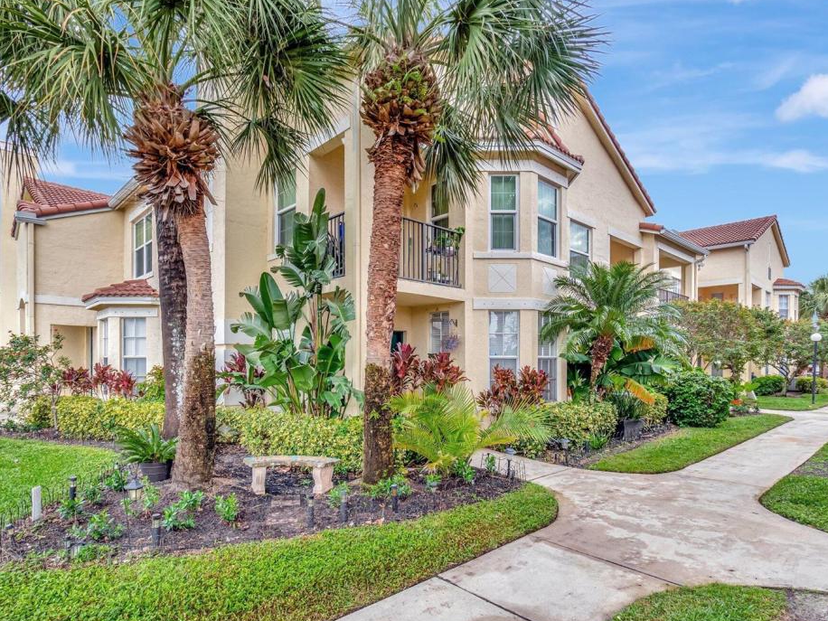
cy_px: 305
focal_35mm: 17
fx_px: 407
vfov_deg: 74.7
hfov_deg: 91.0
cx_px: 429
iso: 1000
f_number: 8
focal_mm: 10
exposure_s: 1/640
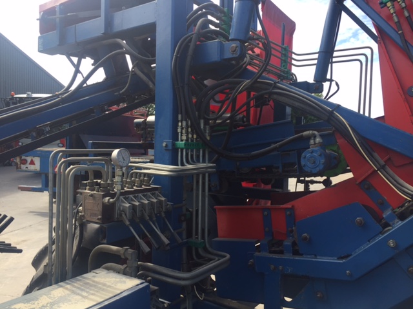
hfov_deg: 61.7
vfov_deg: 48.2
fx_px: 346
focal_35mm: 29
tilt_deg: -2.1
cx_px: 206
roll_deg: -1.5
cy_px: 154
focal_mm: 4.15
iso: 32
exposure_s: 1/732
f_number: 2.2
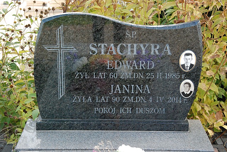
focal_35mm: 78
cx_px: 114
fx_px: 492
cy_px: 76
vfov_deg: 17.5
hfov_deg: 26.0
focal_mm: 52
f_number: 8
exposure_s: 1/250
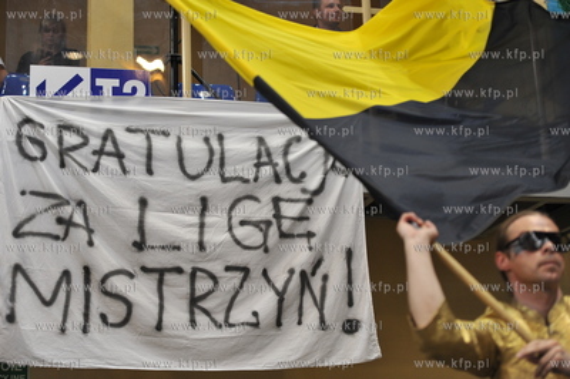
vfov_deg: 19.4
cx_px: 285
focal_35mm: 70
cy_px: 190
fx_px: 1107
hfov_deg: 28.9
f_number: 2.8
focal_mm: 70
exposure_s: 1/1000
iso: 1600
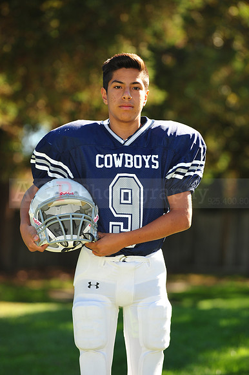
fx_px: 1870
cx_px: 124
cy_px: 188
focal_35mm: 180
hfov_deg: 7.6
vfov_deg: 11.4
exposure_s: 1/320
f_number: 4.5
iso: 200
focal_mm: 180
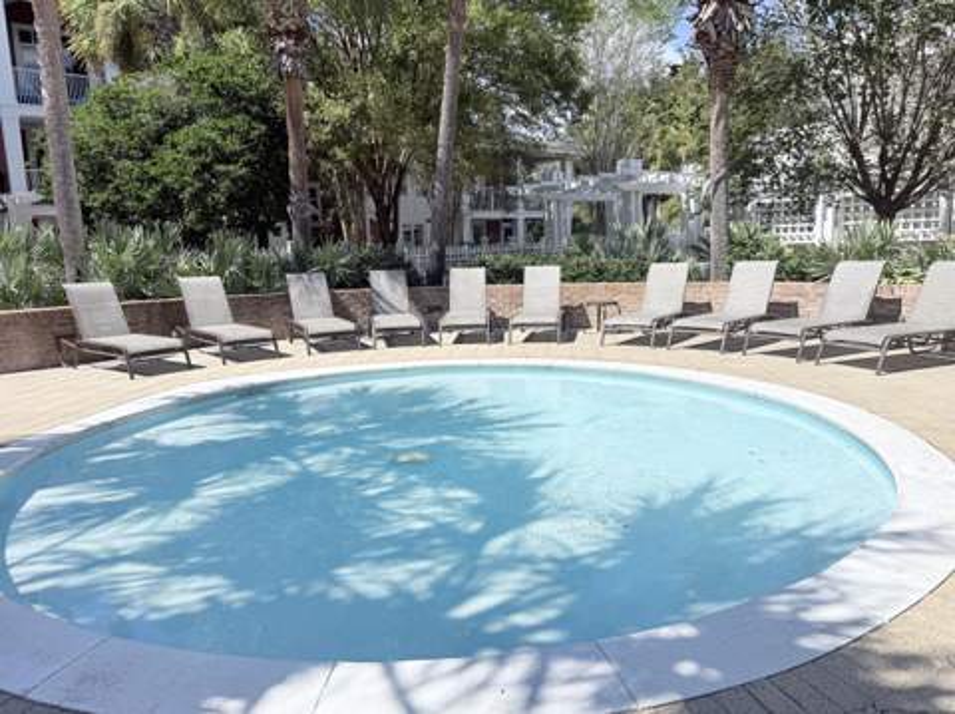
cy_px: 357
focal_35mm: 24
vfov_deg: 56.7
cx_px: 478
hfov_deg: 71.7
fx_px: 661
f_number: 1.78
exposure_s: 1/6711
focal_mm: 6.76
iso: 80
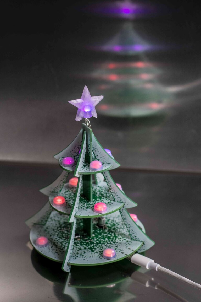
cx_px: 100
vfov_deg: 27.0
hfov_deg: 18.2
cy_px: 151
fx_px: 628
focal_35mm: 75
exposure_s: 1/250
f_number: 5
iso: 640
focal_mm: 50
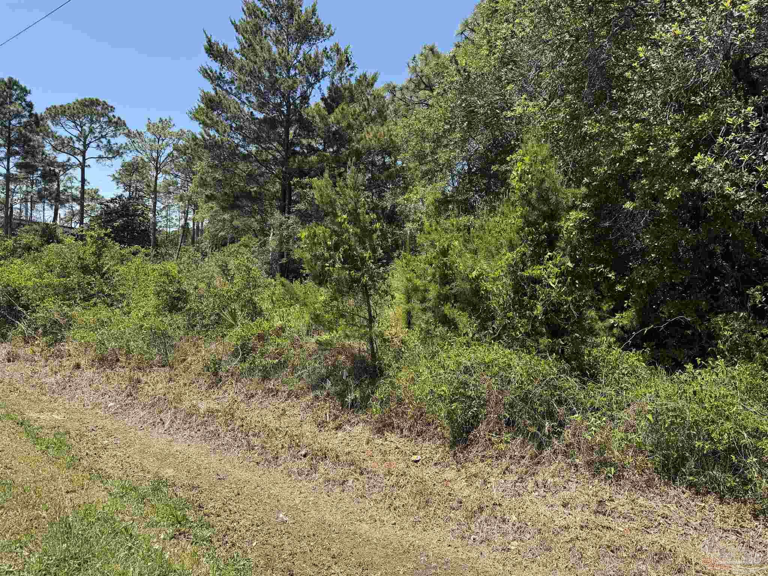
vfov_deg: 56.8
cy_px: 288
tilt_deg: -1.9
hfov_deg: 71.6
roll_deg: -1.2
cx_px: 384
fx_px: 532
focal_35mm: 24
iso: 80
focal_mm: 6.76
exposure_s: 1/2169
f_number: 1.78
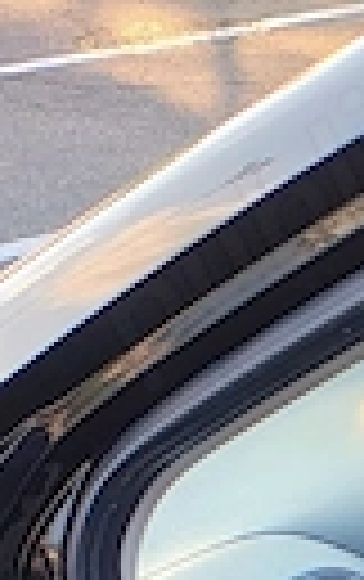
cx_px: 1335
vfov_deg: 11.9
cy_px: 980
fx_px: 2594
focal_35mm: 164
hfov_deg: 6.7
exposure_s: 1/120
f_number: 1.4
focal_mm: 5.89
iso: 267
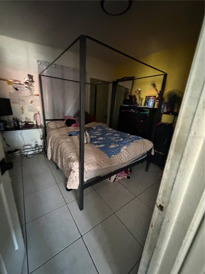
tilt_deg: -17.2
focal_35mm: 14
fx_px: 111
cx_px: 102
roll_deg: -3.5
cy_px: 137
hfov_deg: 85.7
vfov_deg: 102.1
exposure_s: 1/31
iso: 1600
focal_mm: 2.22
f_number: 2.2
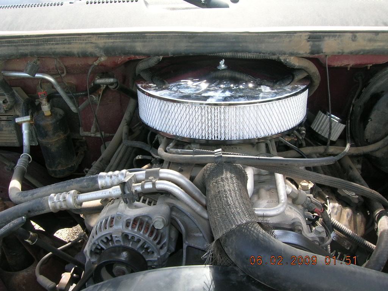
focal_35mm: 34
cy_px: 146
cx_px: 194
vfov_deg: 41.8
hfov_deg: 54.0
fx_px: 381
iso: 50
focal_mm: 5.7
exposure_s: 1/45.8
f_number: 4.9
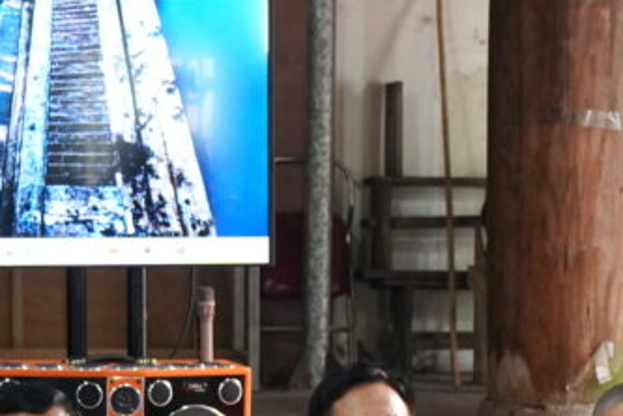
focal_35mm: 157
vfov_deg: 8.7
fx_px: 2713
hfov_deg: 13.1
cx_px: 374
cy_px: 395
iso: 1600
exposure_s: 1/125
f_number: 2.8
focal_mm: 29
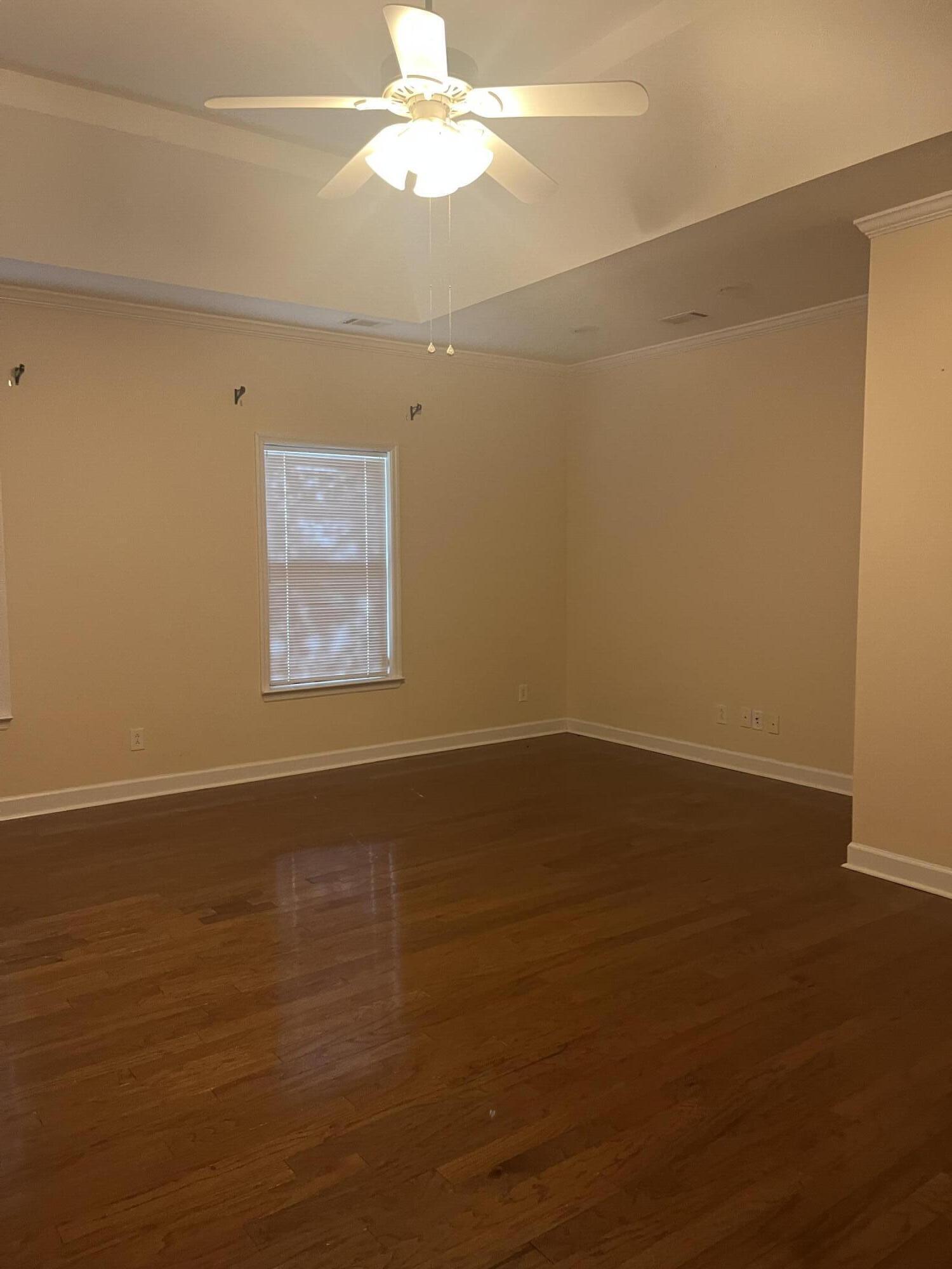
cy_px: 634
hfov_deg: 53.1
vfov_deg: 67.3
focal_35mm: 26
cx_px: 476
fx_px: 953
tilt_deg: +1.5
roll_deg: -0.2
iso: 250
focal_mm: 5.1
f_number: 1.6
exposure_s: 1/60
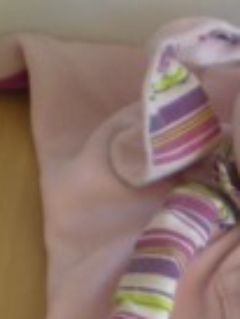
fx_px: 1329
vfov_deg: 13.0
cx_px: 331
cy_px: 470
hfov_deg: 10.1
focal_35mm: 144
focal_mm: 6.3
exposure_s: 1/59.7
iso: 155
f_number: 3.1
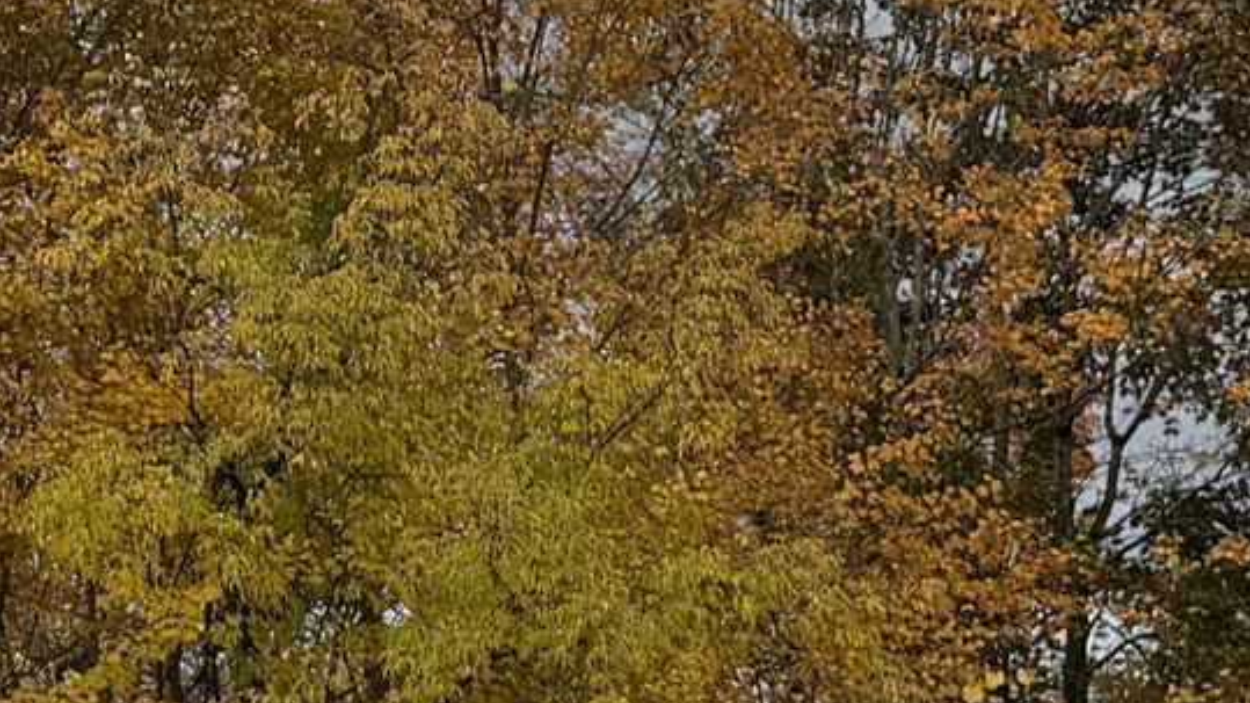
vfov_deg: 8.1
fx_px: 4938
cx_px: -524
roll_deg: +2.3
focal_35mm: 149
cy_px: 610
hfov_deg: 13.7
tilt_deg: +9.1
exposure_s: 1/1812
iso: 80
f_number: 1.78
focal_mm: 6.76
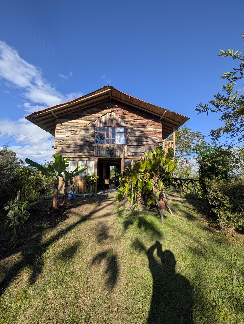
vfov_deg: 110.5
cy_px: 162
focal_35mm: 12
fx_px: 113
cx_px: 122
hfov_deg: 94.6
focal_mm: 2.02
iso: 51
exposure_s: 1/2439
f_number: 1.7
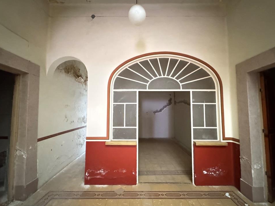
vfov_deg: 81.7
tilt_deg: +4.1
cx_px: 140
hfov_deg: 98.2
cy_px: 104
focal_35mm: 15
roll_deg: -0.2
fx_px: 119
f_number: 2.2
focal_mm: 2.22
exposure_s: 1/25
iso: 2500
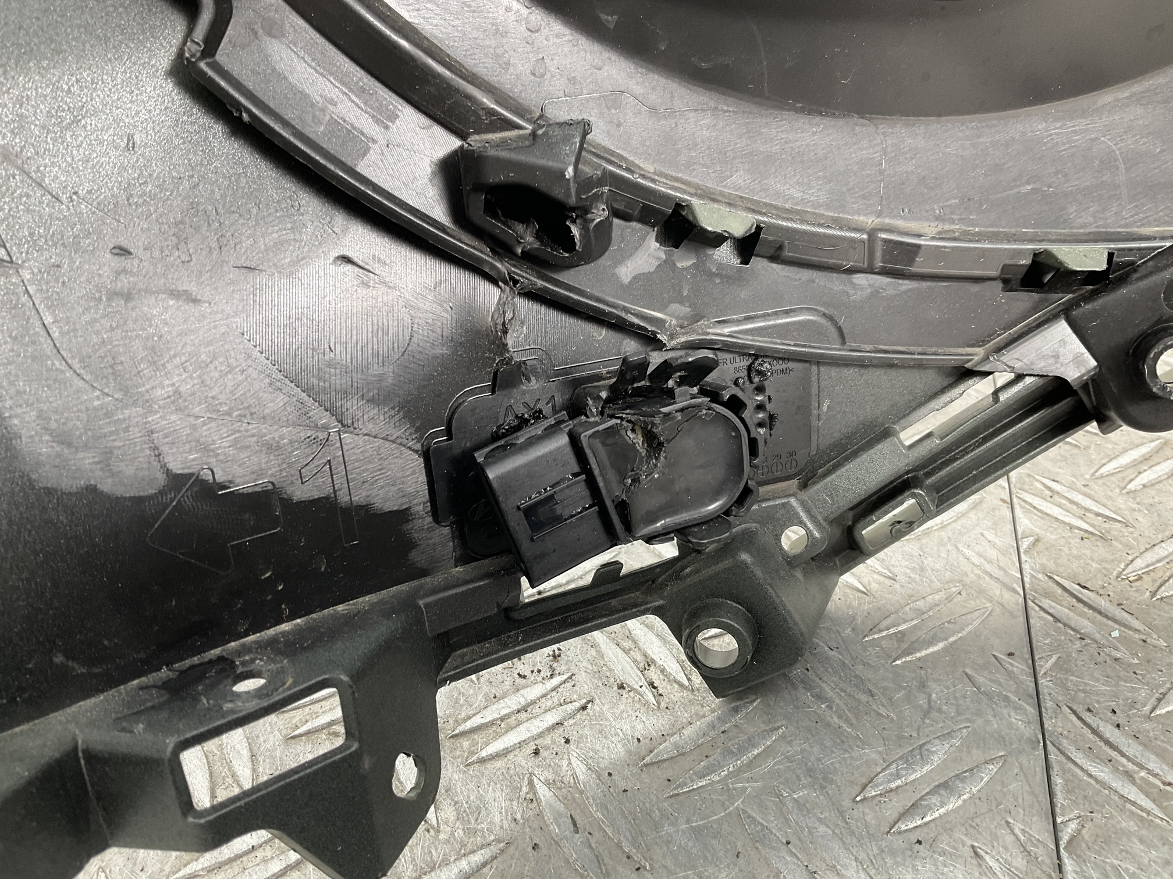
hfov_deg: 61.7
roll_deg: +6.9
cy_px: 440
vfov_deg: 48.2
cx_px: 586
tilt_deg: -31.7
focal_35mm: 29
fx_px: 983
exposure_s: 1/100
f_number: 1.8
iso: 64
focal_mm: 3
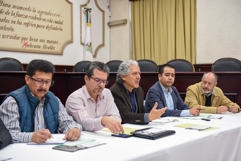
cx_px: 120
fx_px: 301
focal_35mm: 45
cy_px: 80
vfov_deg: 29.9
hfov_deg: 43.6
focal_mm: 45
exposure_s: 1/160
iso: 640
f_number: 3.5
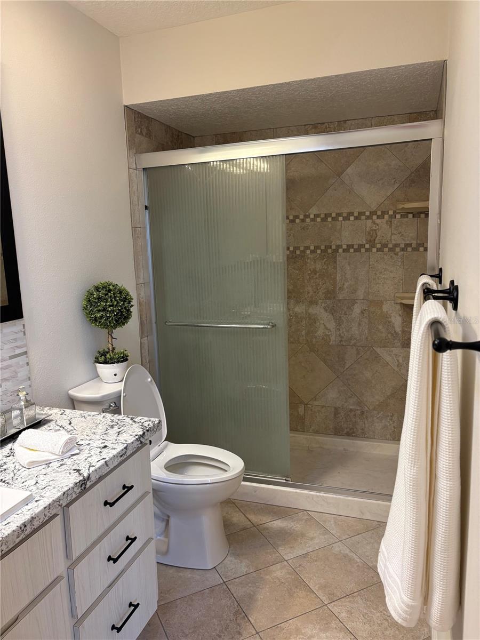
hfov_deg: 53.1
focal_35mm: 26
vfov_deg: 67.3
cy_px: 320
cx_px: 240
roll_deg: +1.5
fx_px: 481
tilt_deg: -8.8
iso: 125
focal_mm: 5.96
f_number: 1.6
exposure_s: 1/60
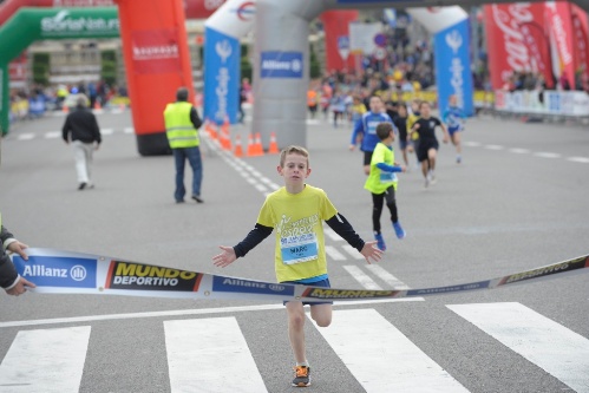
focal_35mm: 170
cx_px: 294
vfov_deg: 8.1
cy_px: 196
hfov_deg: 12.1
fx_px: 2782
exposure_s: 1/2000
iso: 1000
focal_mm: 170
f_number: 5
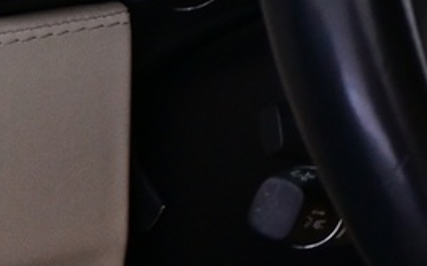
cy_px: 15
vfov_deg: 7.1
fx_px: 2122
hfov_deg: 9.6
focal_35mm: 183
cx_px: 1155
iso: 900
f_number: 3.8
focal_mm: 19.5
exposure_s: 1/30
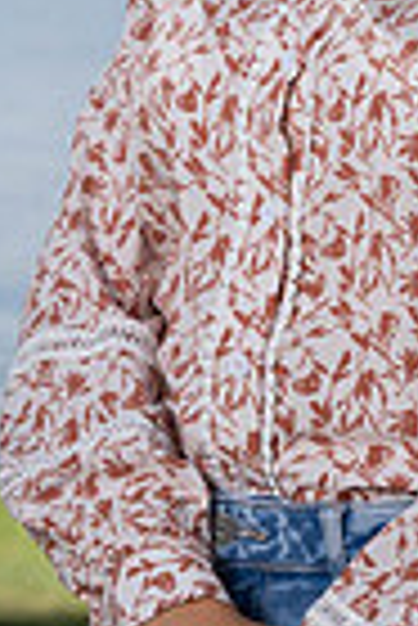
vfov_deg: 7.4
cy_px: -90
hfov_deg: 5.0
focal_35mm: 275
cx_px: 400
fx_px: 4777
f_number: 6.3
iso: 100
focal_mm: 85
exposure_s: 1/160
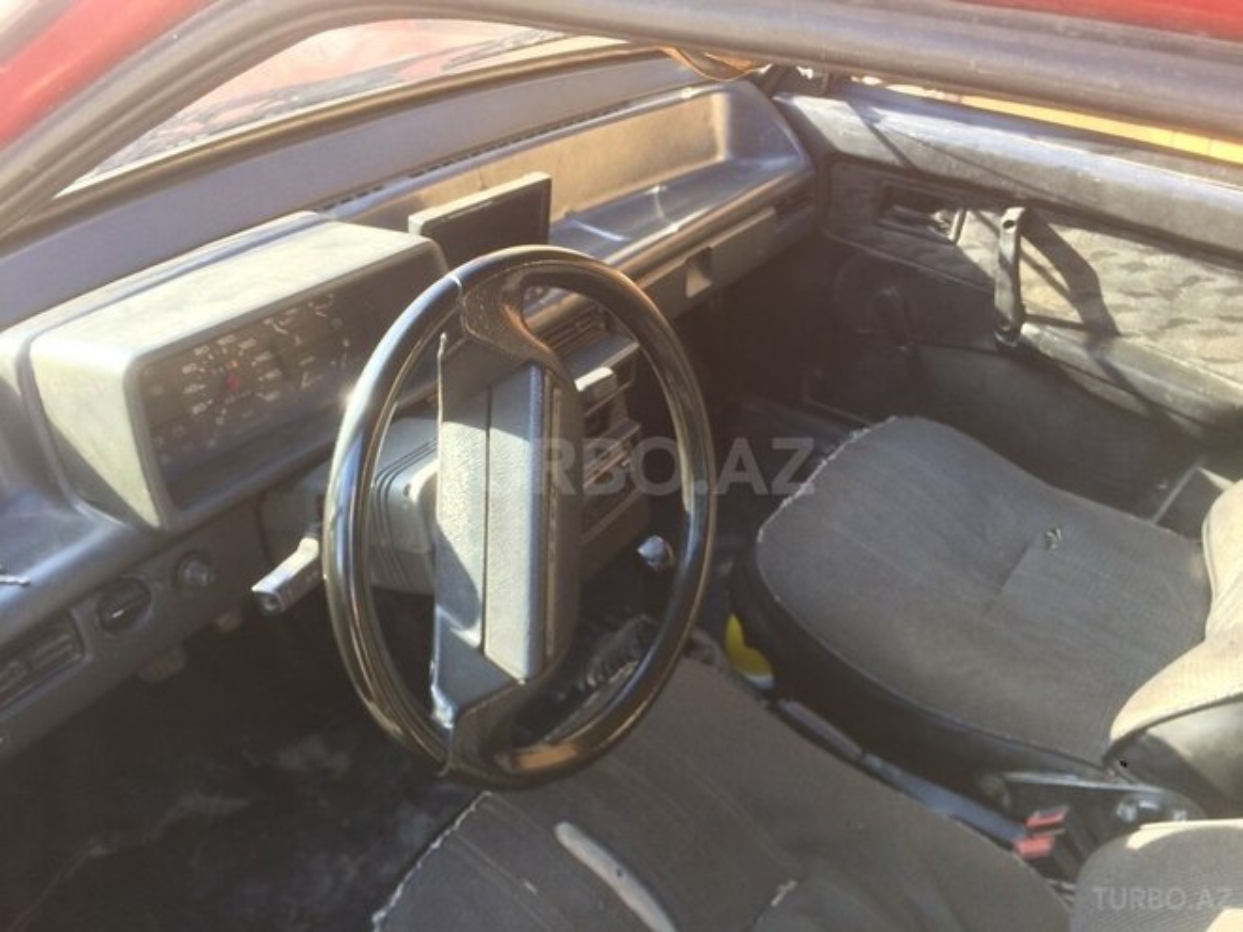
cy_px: 466
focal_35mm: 29
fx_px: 1041
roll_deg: -0.7
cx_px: 622
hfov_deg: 61.7
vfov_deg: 48.2
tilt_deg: -29.1
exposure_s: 1/50
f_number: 2.2
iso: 50
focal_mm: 4.15
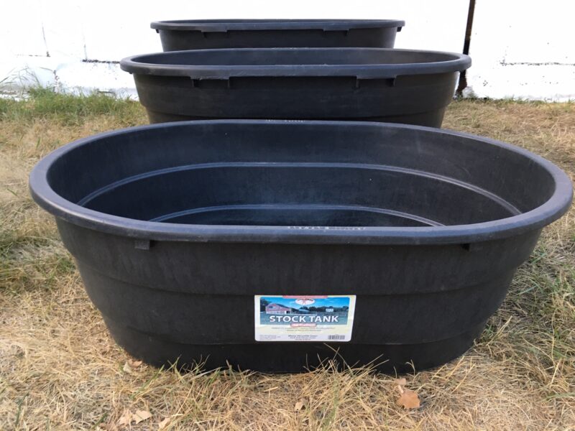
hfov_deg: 61.7
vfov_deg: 48.2
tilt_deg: -22.7
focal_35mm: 29
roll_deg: -0.9
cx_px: 288
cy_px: 216
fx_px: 482
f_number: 2.2
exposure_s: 1/30
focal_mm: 4.15
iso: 64
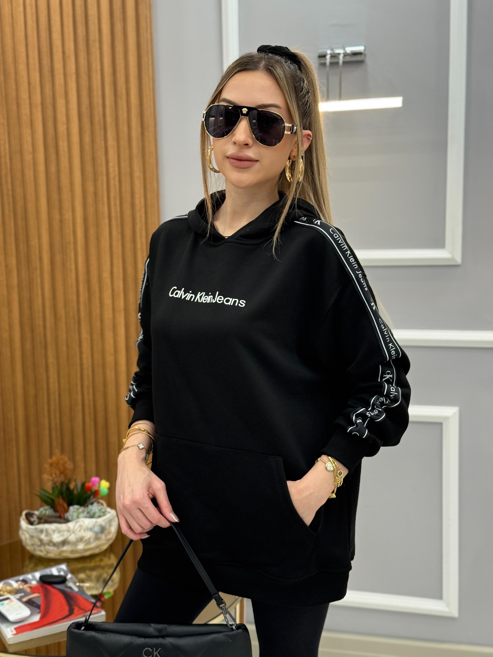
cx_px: 246
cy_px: 328
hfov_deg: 30.3
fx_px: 911
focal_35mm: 48
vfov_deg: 39.7
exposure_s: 1/100
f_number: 1.78
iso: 160
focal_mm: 6.76
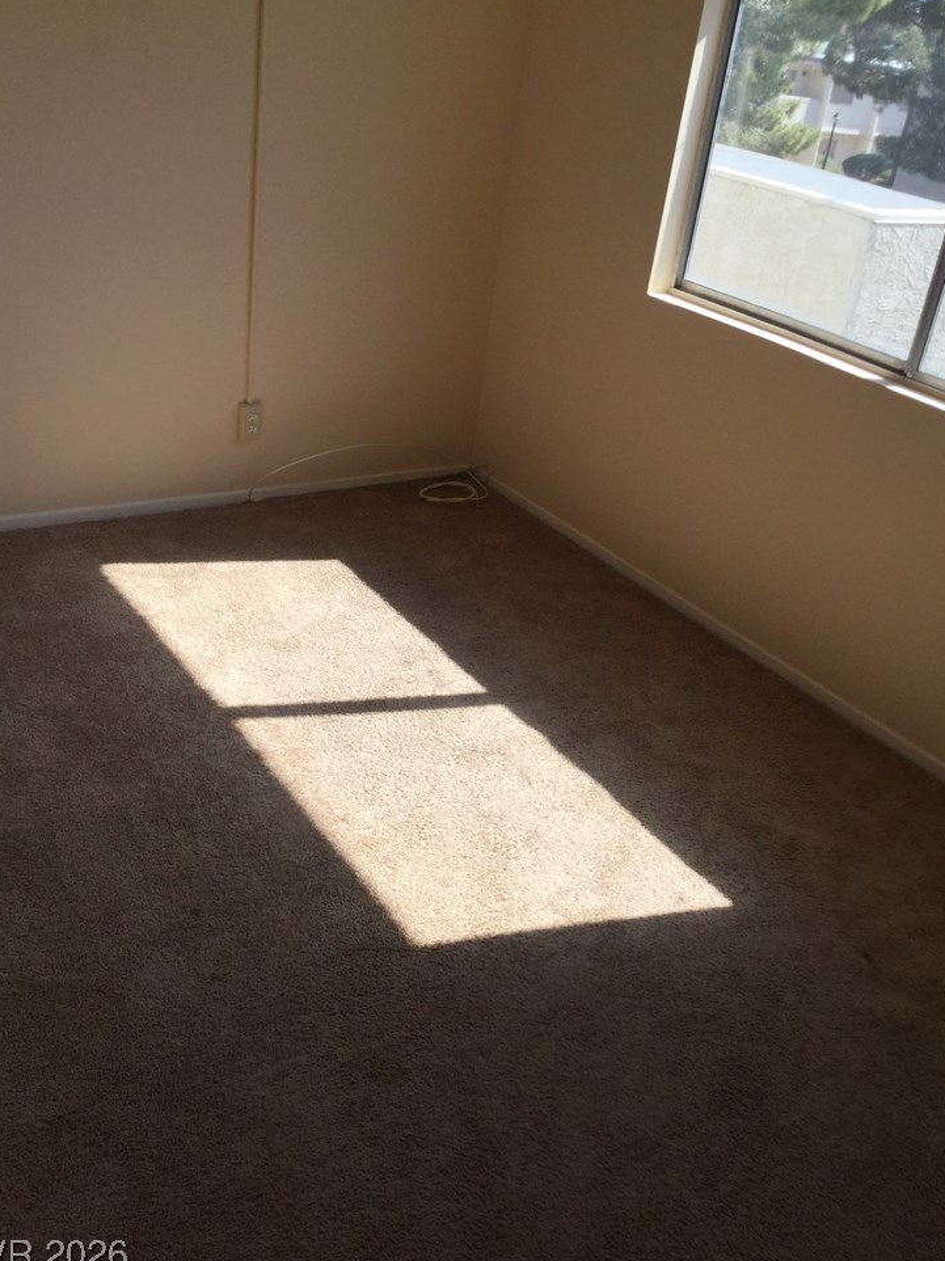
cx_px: 455
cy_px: 621
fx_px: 1202
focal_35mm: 33
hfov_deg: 42.9
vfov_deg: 55.4
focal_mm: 3.3
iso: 25
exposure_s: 1/497
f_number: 2.4
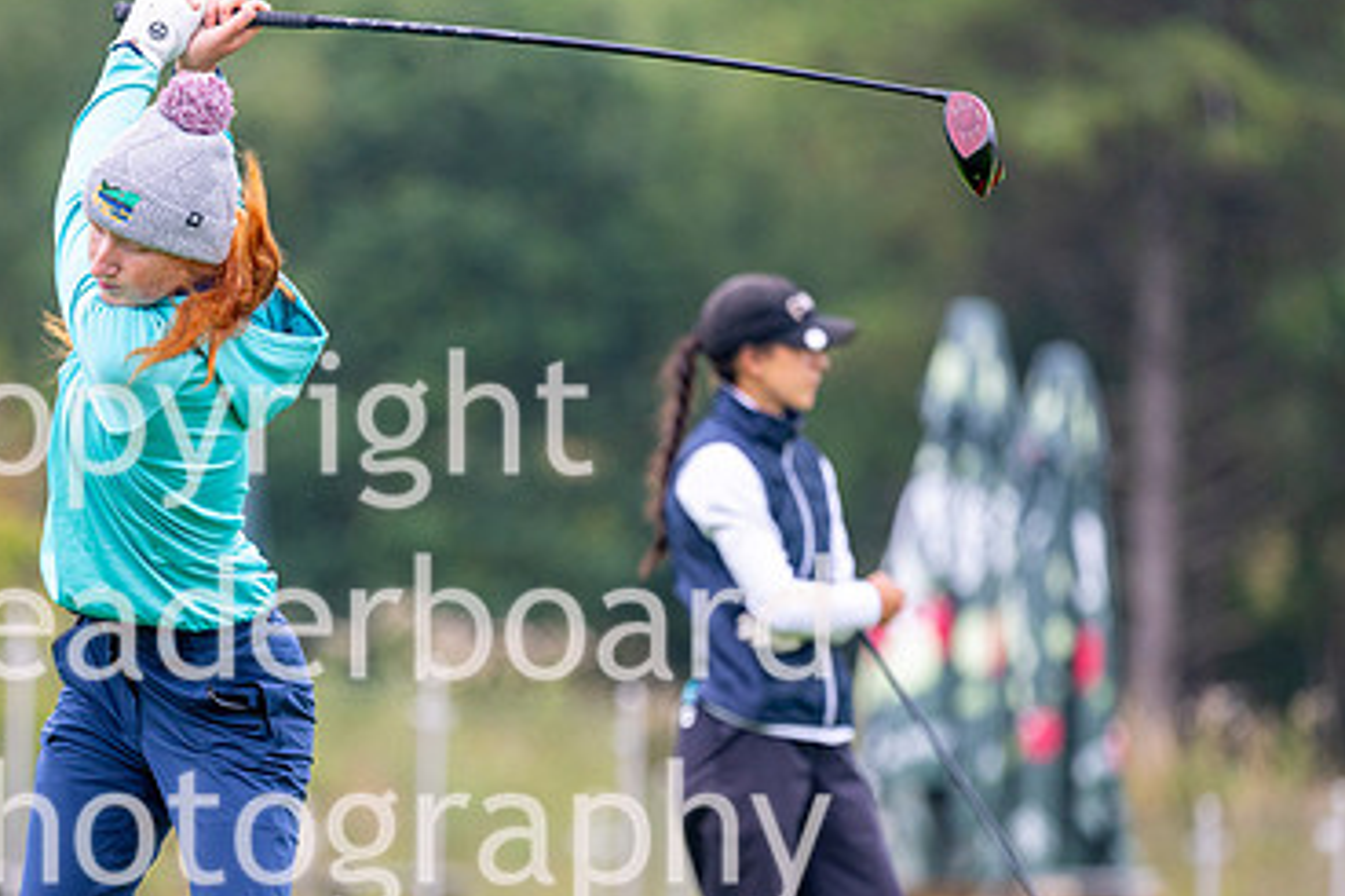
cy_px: 654
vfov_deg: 2.7
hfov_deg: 4.0
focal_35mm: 517
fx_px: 19306
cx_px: 275
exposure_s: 1/800
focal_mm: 300
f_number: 4
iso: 400
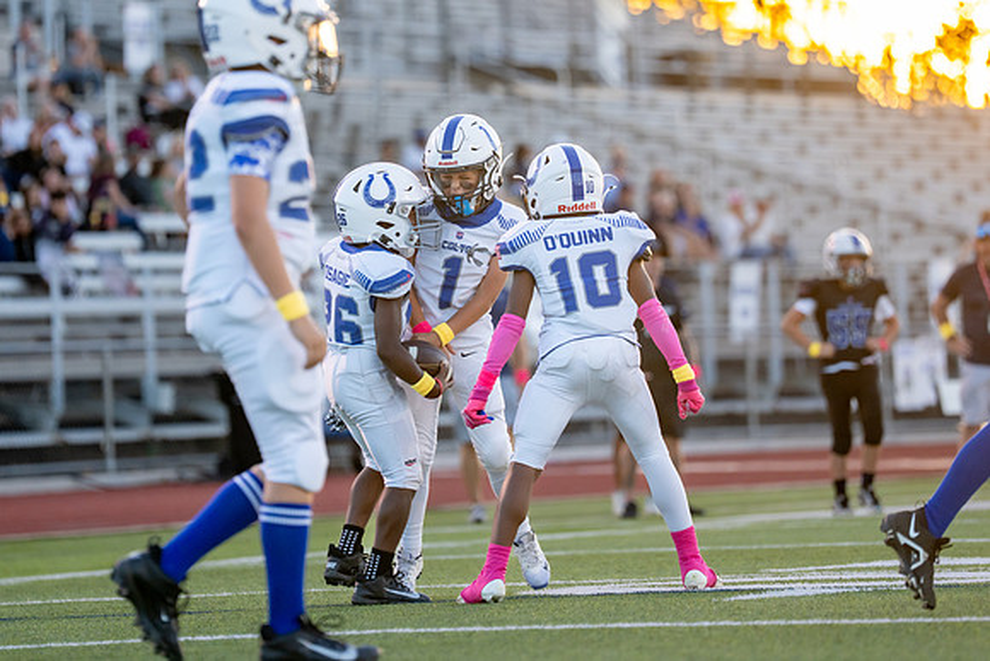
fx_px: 6513
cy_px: 238
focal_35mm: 237
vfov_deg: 5.8
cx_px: 470
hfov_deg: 8.7
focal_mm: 176
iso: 640
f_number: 2.8
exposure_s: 1/1250
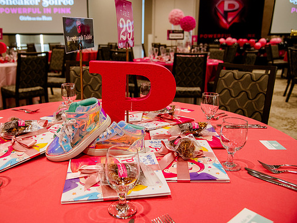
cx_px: 129
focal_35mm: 34
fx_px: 292
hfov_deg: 53.8
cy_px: 111
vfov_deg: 41.8
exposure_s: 1/160
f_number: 4
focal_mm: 31
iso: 3200
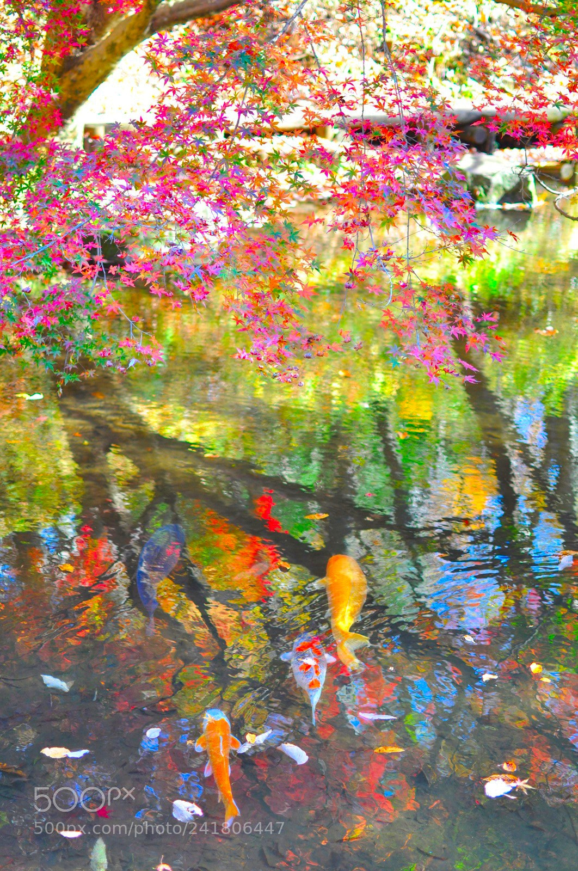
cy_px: 436
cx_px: 289
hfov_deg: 25.7
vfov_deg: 37.9
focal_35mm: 52
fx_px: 1268
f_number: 1.8
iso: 320
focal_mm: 35
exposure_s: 1/200
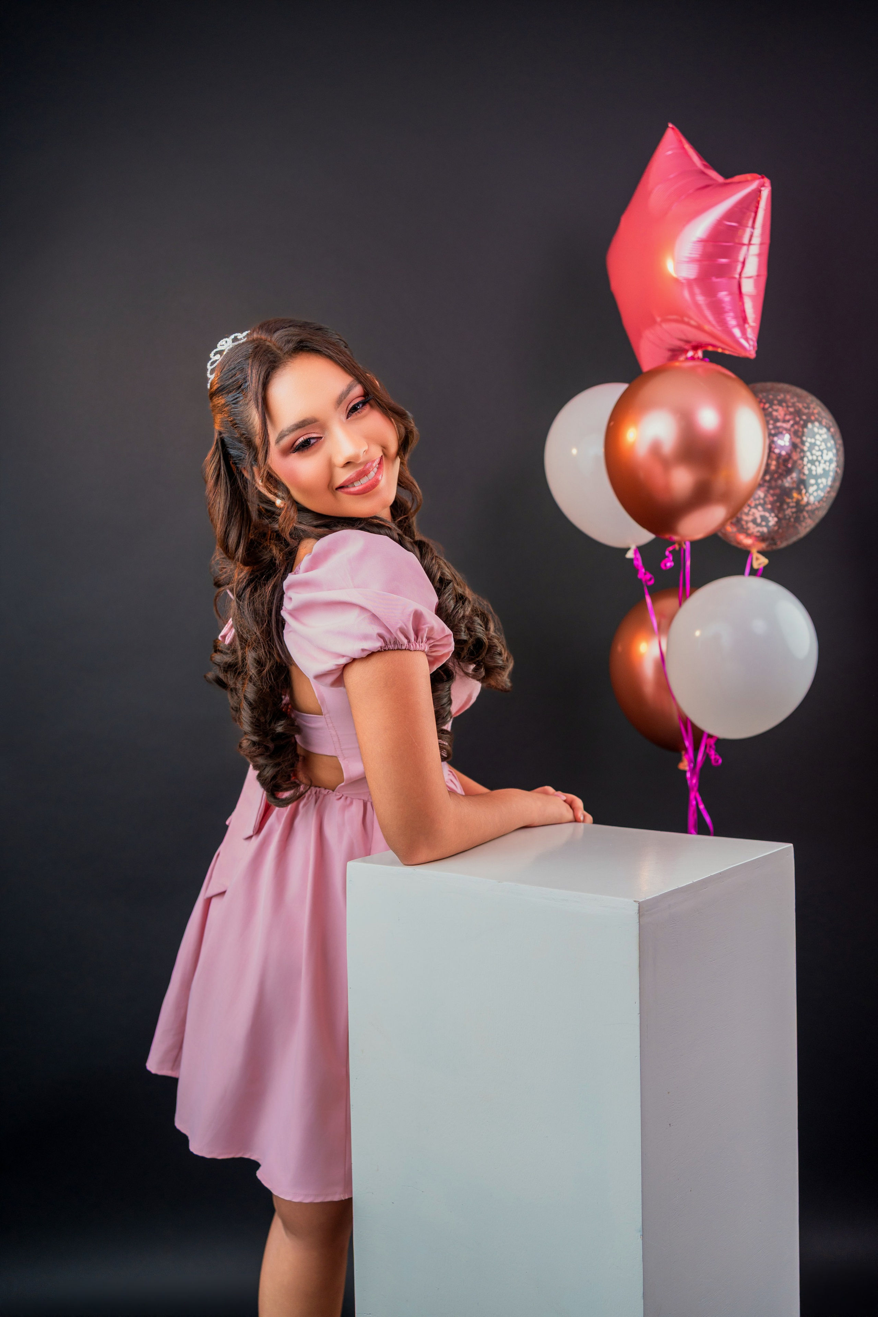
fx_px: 1280
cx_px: 439
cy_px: 658
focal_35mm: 35
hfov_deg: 37.9
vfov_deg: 54.4
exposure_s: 1/125
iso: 320
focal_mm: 35
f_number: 4
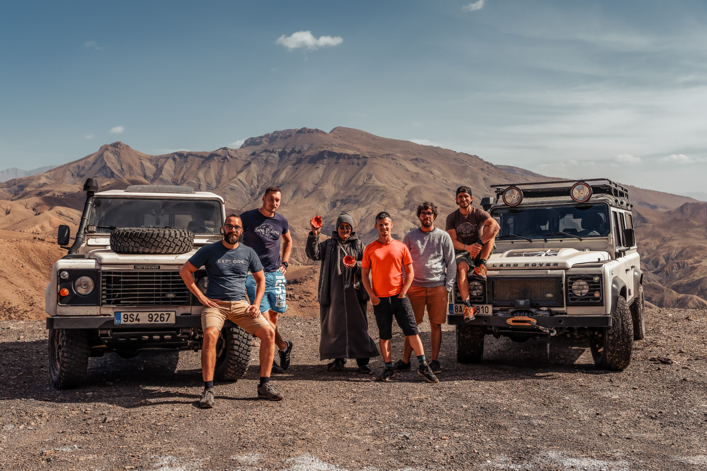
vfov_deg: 35.3
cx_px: 354
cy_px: 236
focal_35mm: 38
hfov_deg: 51.0
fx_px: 741
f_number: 8
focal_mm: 37.7
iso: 500
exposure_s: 1/1250
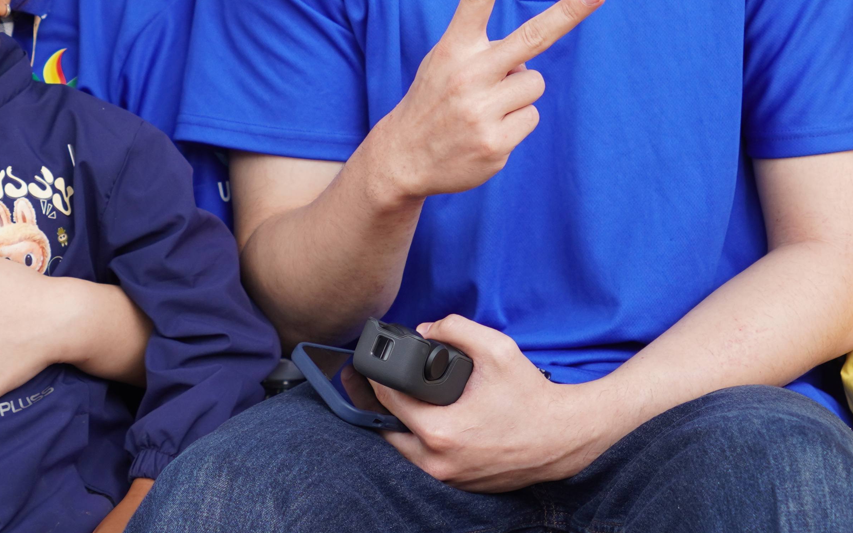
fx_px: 2953
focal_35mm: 127
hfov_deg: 16.4
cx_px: 409
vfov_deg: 10.2
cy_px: -95
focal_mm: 33.2
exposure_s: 1/125
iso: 125
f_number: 2.8
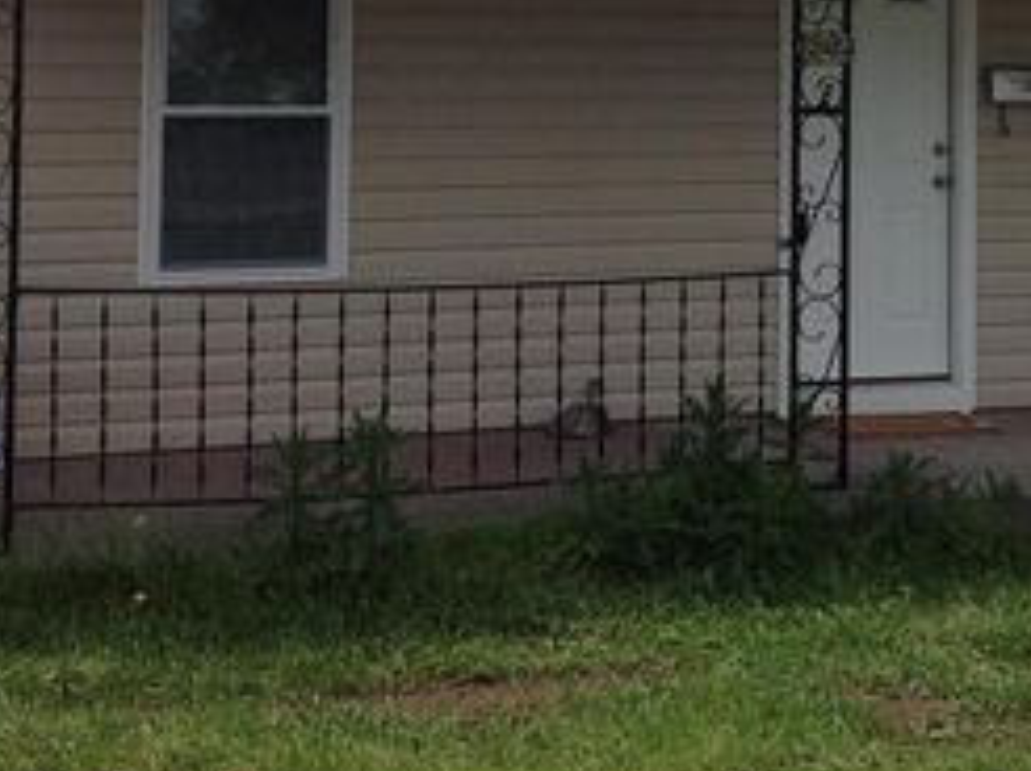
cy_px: 6
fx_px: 2113
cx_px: 750
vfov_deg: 20.1
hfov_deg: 27.1
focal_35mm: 71
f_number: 2.4
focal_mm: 4.28
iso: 50
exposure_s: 1/2160
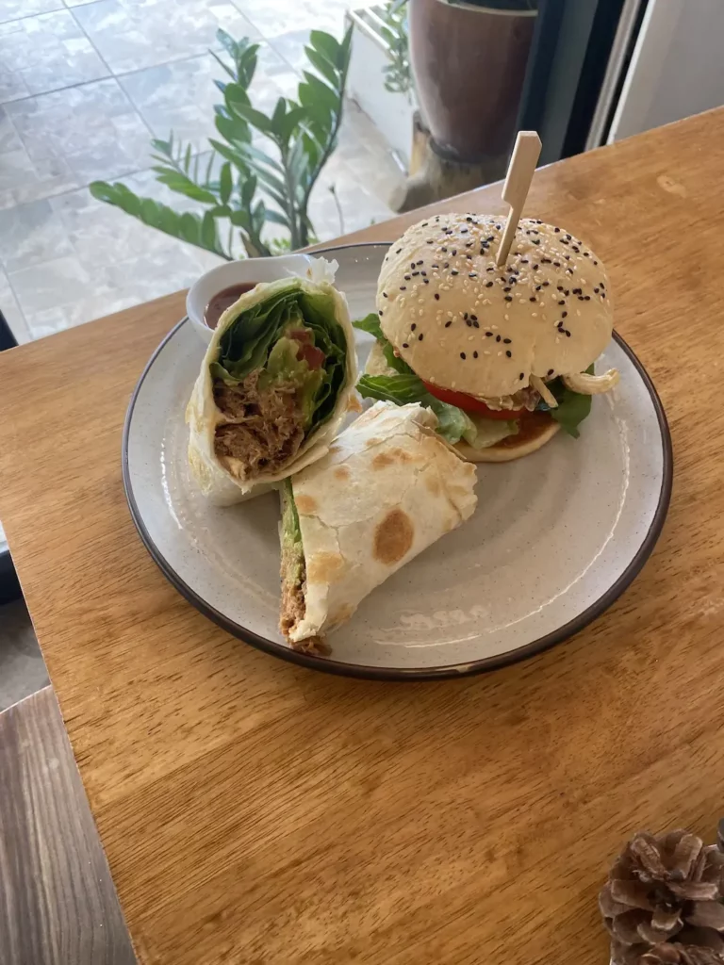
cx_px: 362
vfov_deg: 67.3
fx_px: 725
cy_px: 482
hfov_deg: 53.1
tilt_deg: -56.7
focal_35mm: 26
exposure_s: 1/121
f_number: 1.8
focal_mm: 4.25
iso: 80
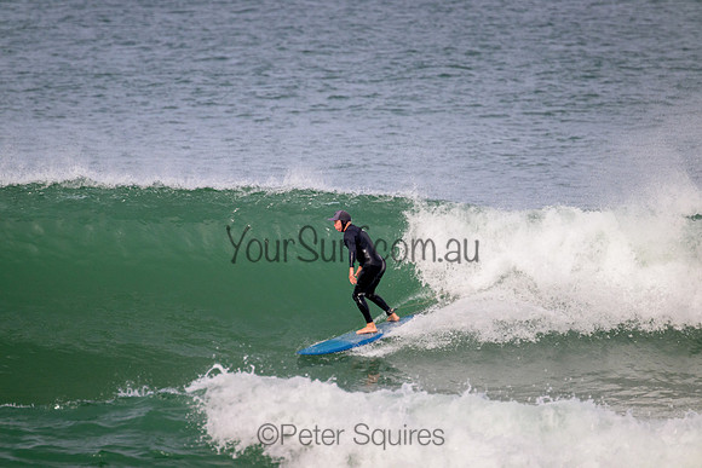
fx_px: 15603
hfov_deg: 2.6
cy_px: 234
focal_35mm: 800
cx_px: 351
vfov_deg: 1.7
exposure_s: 1/2000
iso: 1250
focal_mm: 800
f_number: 11
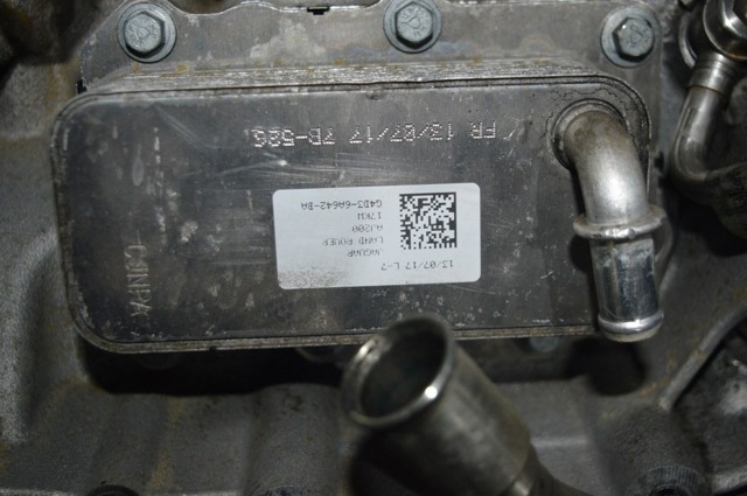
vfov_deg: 26.4
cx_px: 374
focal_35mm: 51
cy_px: 248
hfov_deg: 38.9
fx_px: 1057
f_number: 4.5
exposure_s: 1/15
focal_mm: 34
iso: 1100
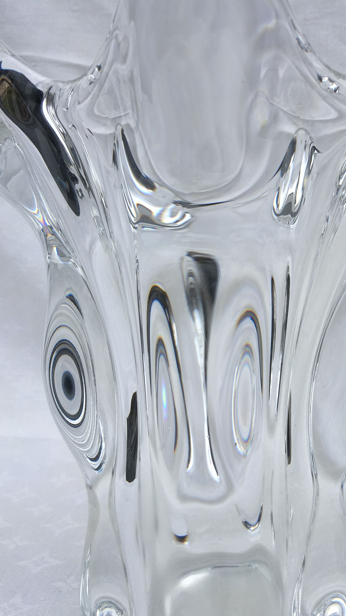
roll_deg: -0.2
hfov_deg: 32.4
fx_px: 587
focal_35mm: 36
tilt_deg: -0.3
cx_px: 241
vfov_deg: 55.2
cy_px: 276
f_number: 2.2
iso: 25
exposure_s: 1/442
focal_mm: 4.15
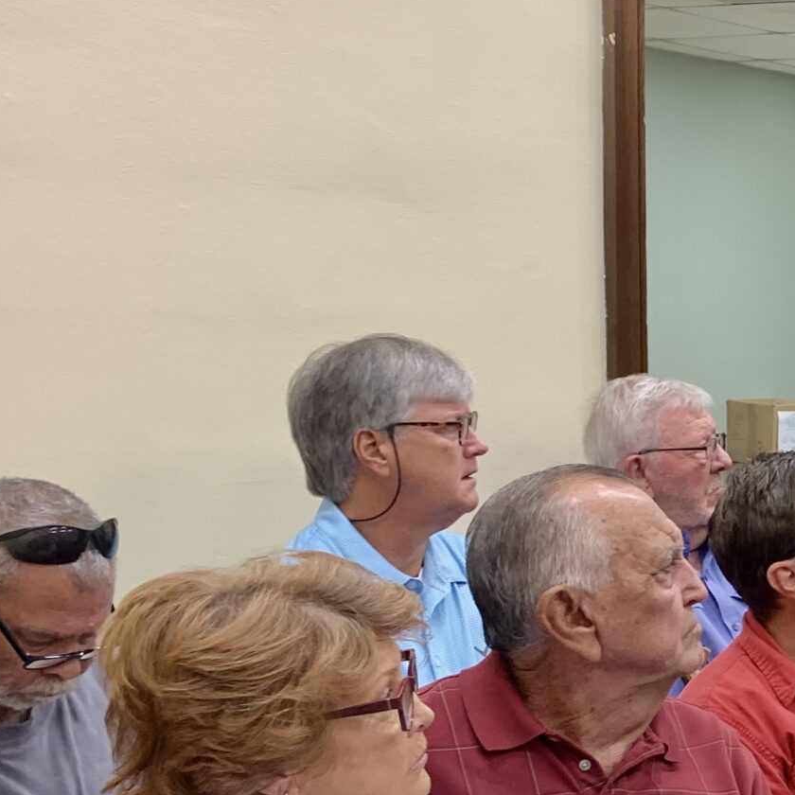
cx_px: 1122
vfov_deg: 24.1
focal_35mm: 70
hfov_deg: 21.5
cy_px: 675
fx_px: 1819
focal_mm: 4.25
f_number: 1.8
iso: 80
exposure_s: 1/60
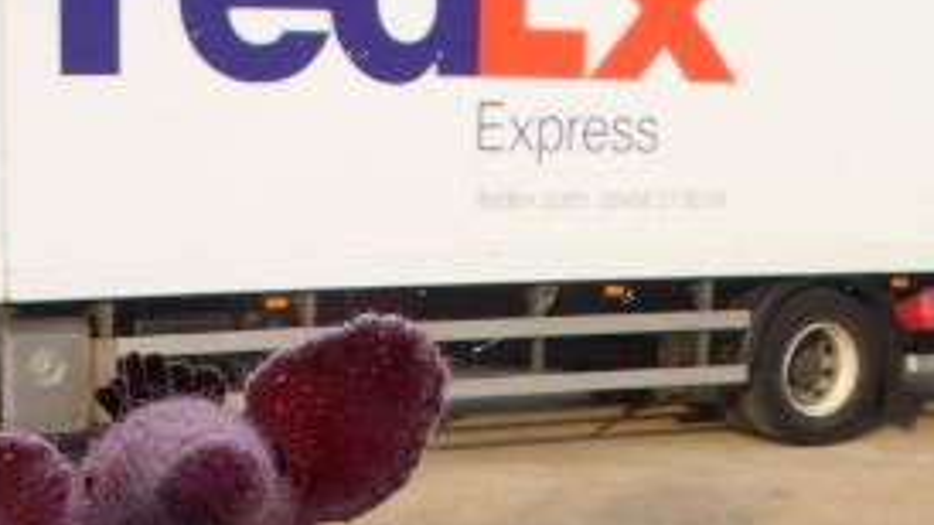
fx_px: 2204
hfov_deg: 23.6
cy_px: 668
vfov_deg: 13.1
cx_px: 181
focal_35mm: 89
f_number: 4.3
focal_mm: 5.8
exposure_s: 1/125
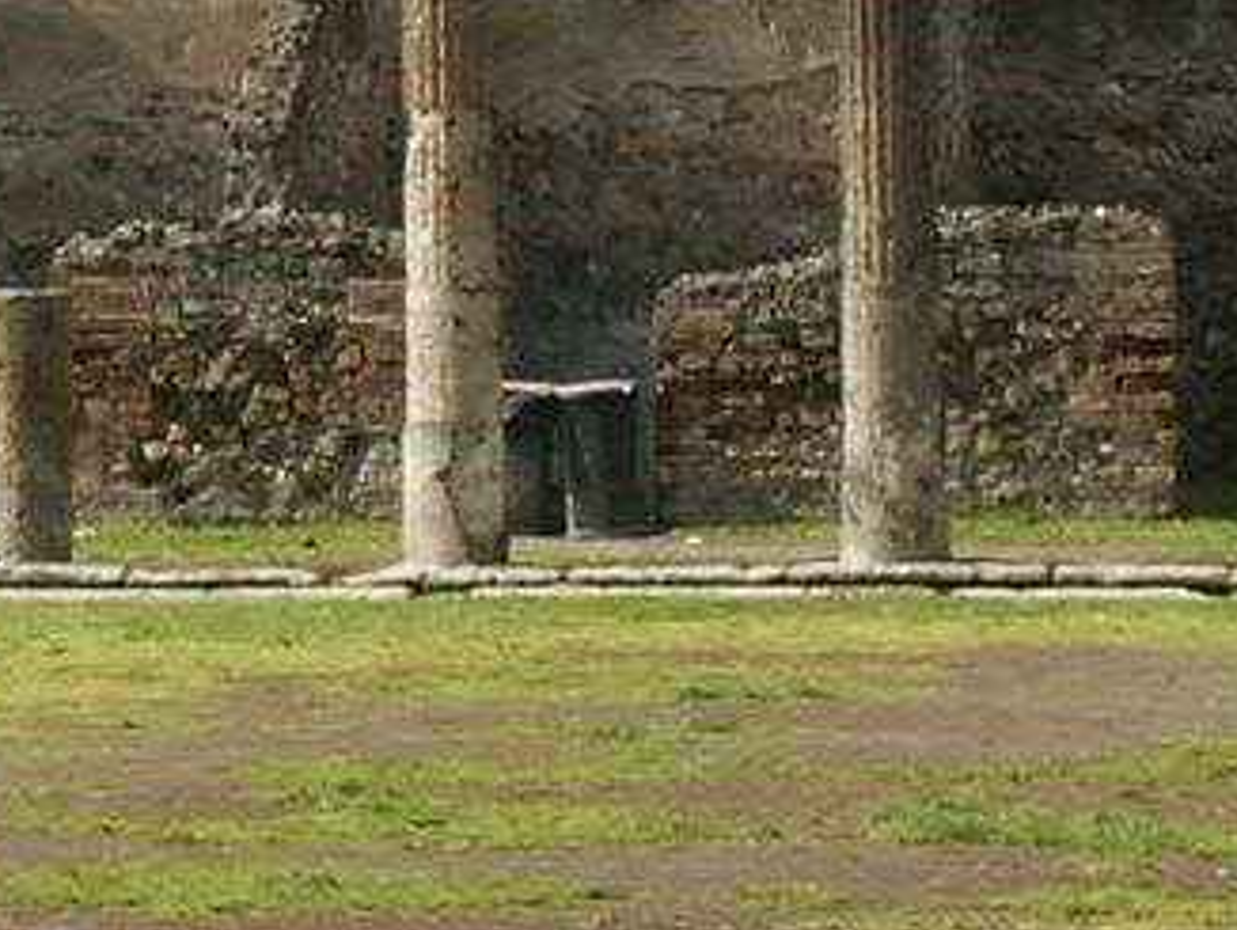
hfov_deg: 7.4
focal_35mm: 260
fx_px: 9298
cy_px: -99
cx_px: -1085
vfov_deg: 5.7
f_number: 8
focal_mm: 10.94
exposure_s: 1/180
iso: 64
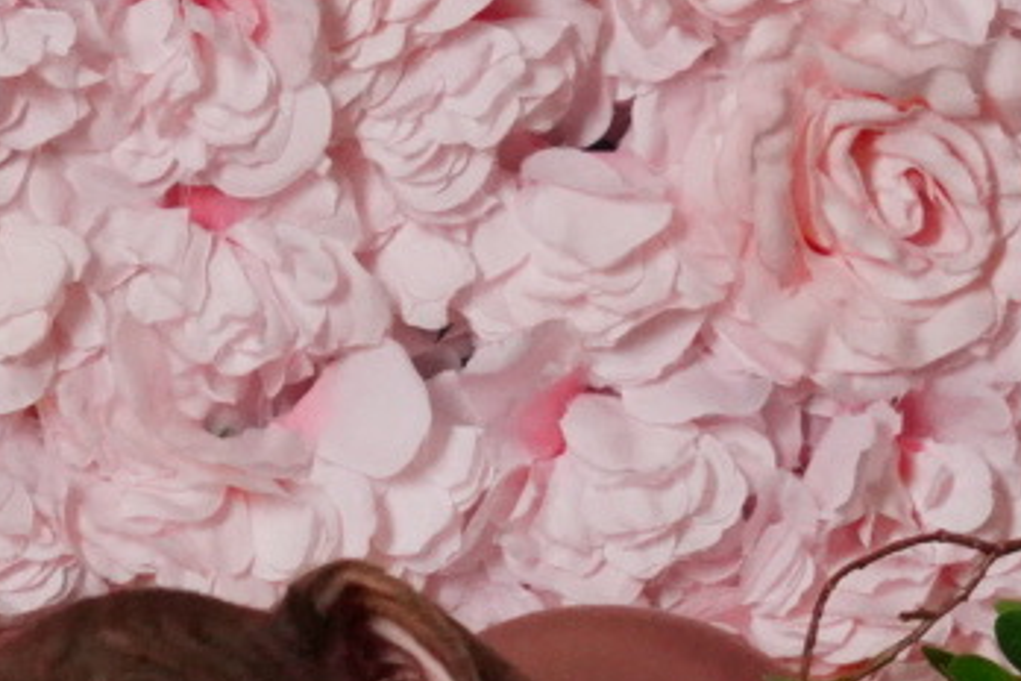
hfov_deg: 5.2
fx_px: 11202
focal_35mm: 395
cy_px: 1133
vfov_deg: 3.5
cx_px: -666
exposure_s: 1/250
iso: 12800
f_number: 11
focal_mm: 85
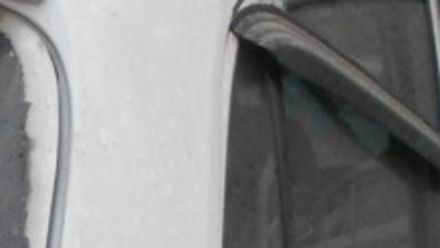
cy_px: 538
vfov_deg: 8.5
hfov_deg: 15.1
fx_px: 1553
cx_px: -202
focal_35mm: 133
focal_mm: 4.6
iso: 400
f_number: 3.2
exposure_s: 1/250
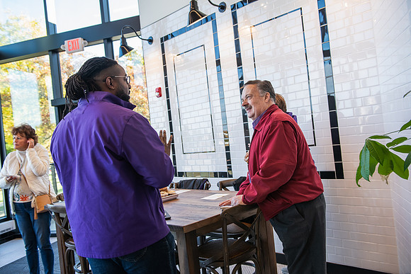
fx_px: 365
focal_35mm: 32
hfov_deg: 58.7
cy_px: 137
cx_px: 206
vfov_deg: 41.1
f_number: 3.5
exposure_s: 1/250
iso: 640
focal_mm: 32
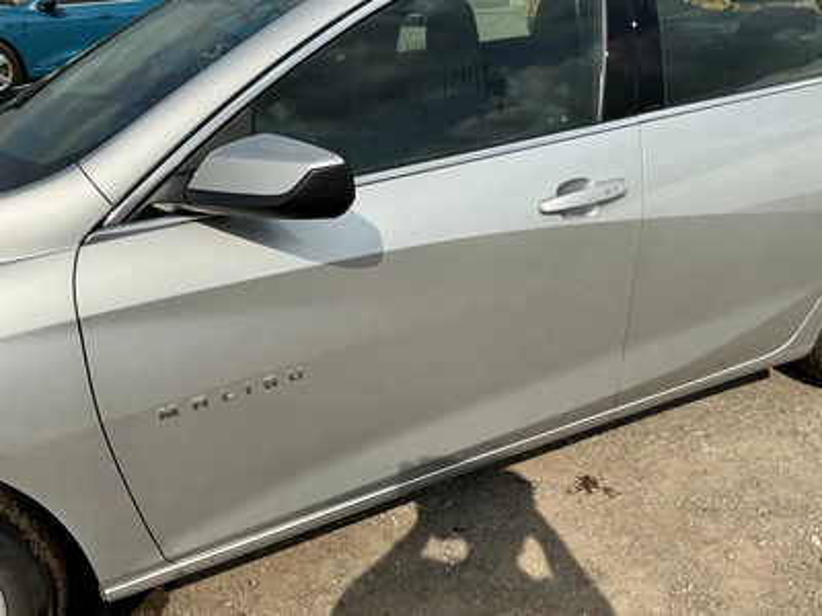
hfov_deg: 63.4
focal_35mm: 28
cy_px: 308
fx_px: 665
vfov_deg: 49.7
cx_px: 411
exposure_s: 1/2801
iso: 25
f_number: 1.8
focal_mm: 3
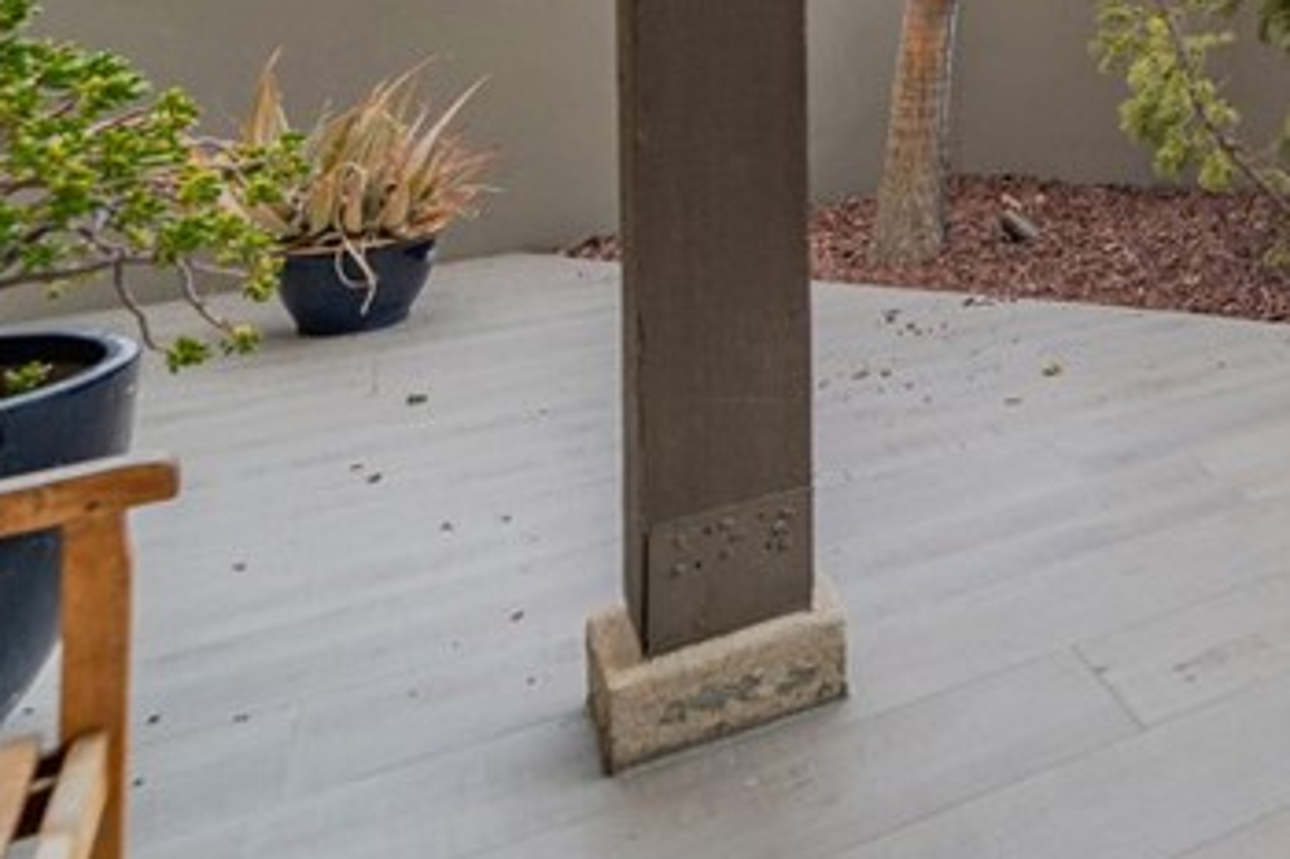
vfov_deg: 28.3
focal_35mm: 41
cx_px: 1880
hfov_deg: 30.1
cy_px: -175
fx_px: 1468
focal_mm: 14
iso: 125
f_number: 5.6
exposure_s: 1/250
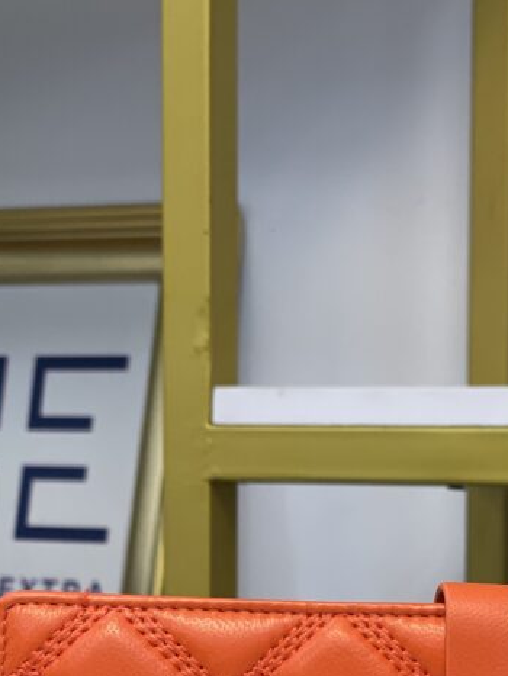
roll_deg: -1.2
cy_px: 716
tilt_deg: -4.6
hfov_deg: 12.3
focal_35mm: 119
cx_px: 479
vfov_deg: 16.1
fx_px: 2326
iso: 50
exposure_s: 1/100
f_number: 2
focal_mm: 6
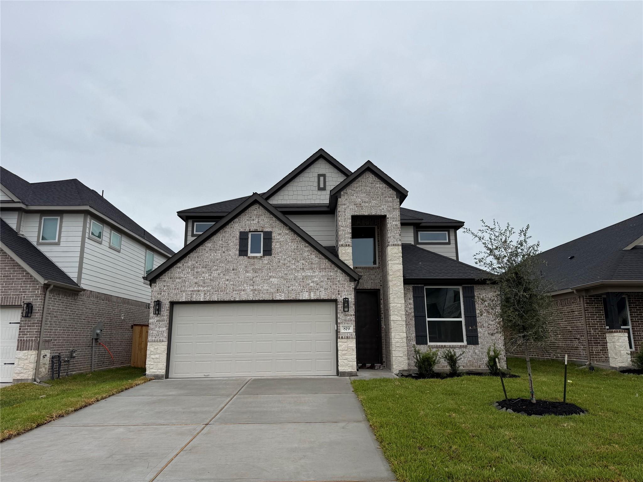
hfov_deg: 71.6
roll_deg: +0.3
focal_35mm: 24
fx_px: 446
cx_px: 322
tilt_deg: +12.4
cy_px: 241
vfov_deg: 56.8
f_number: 1.78
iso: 80
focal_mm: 6.76
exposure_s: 1/3953
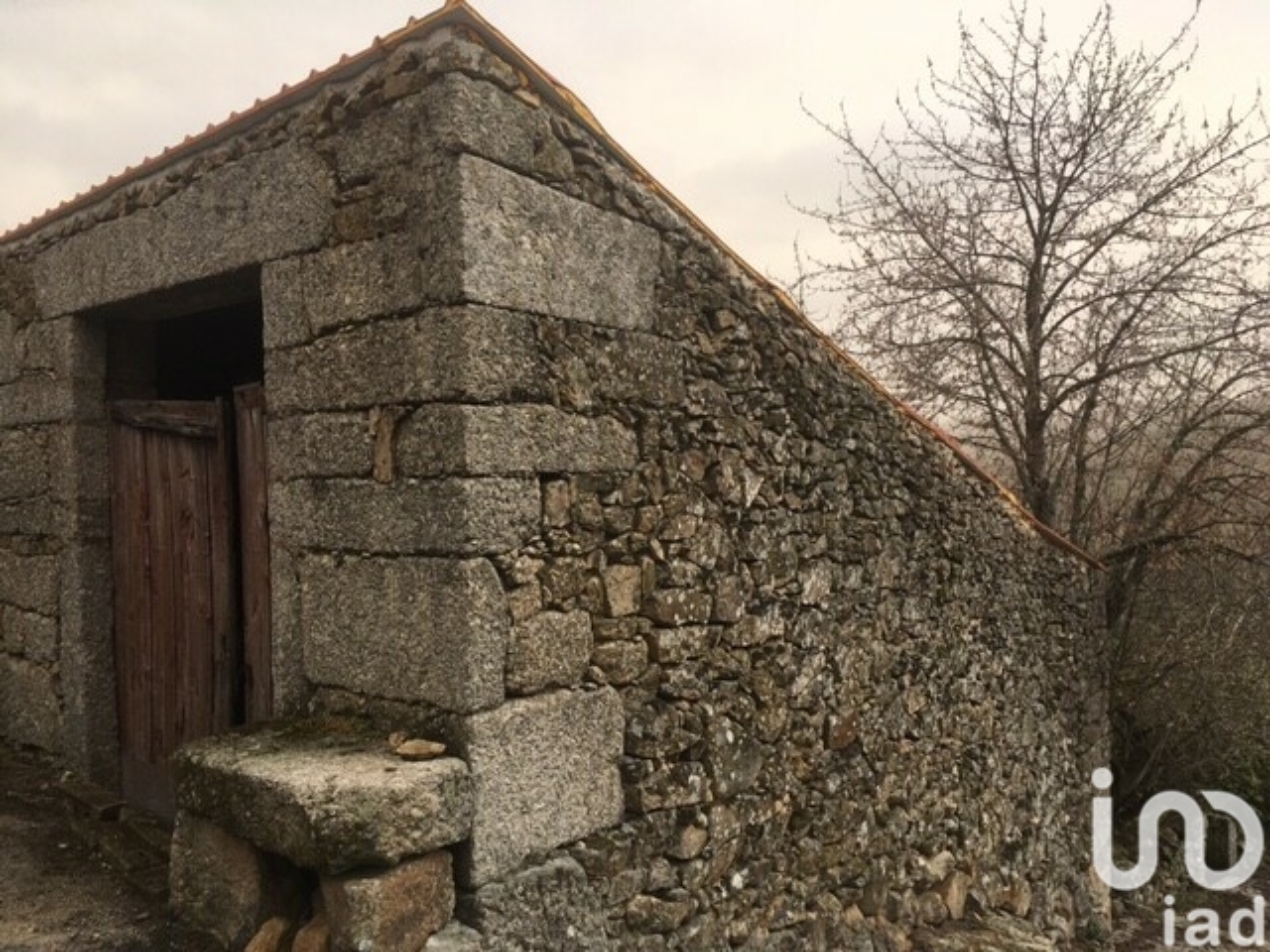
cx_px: 635
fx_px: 1064
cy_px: 476
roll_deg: +1.6
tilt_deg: -2.9
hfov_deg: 61.7
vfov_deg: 48.2
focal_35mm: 29
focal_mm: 4.15
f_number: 2.2
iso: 25
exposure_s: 1/1202
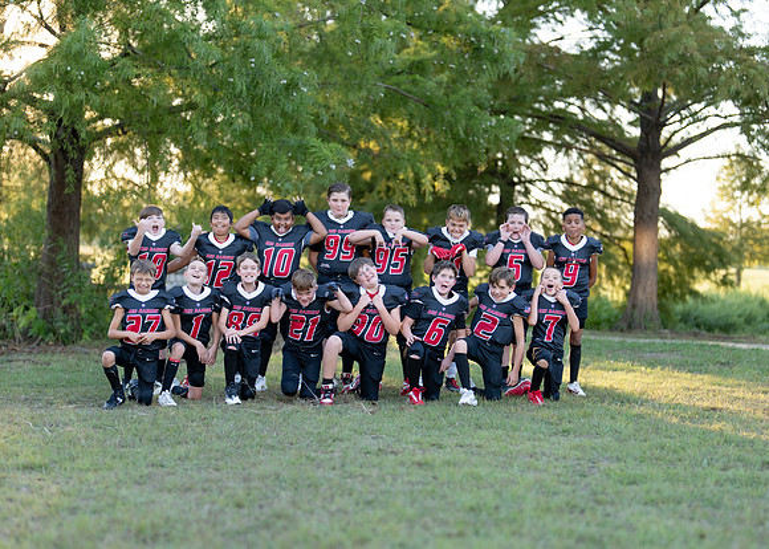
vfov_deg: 22.1
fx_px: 1406
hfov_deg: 30.6
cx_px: 392
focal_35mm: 64
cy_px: 305
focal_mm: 50
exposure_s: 1/1250
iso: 200
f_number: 1.2
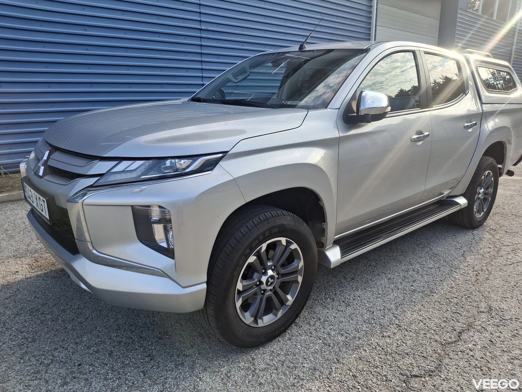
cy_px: 196
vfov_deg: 54.9
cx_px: 261
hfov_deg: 69.4
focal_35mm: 25
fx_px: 377
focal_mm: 4.69
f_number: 1.8
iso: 32
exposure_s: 1/583
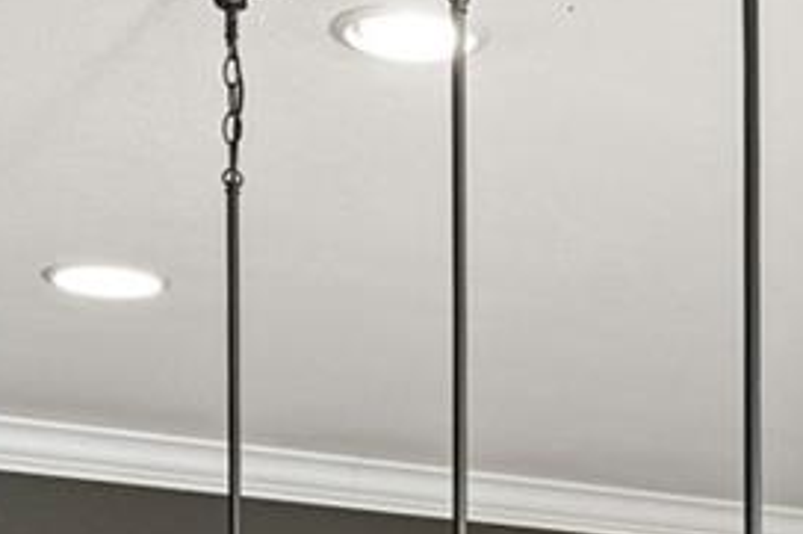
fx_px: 3209
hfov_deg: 13.8
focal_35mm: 144
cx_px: 1001
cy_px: 1174
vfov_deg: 8.8
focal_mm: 24.5
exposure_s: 1/5
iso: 400
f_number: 11
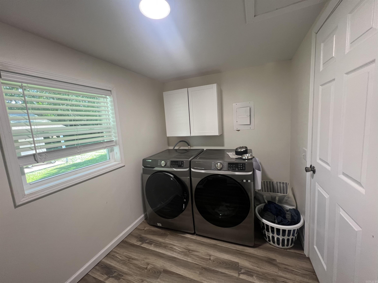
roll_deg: +4.1
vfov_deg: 89.9
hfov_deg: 106.2
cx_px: 189
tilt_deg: -7.4
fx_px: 142
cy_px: 142
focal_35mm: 13
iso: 125
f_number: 1.8
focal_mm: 1.57
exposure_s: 1/60
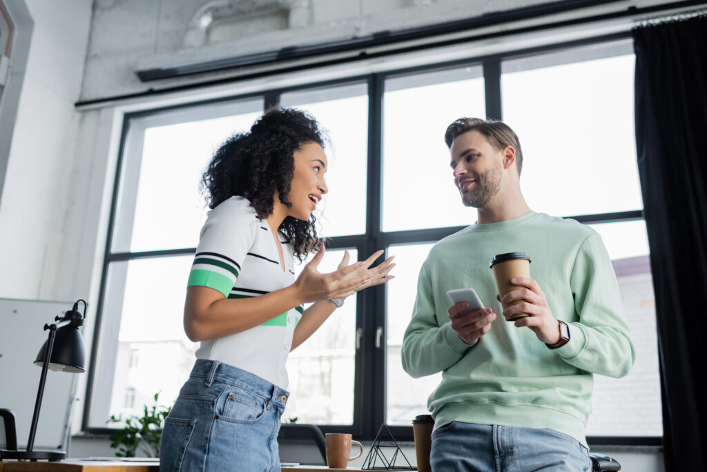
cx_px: 354
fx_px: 688
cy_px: 236
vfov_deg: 37.9
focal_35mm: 35
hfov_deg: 54.4
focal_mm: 35
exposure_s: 1/200
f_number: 2.8
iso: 200
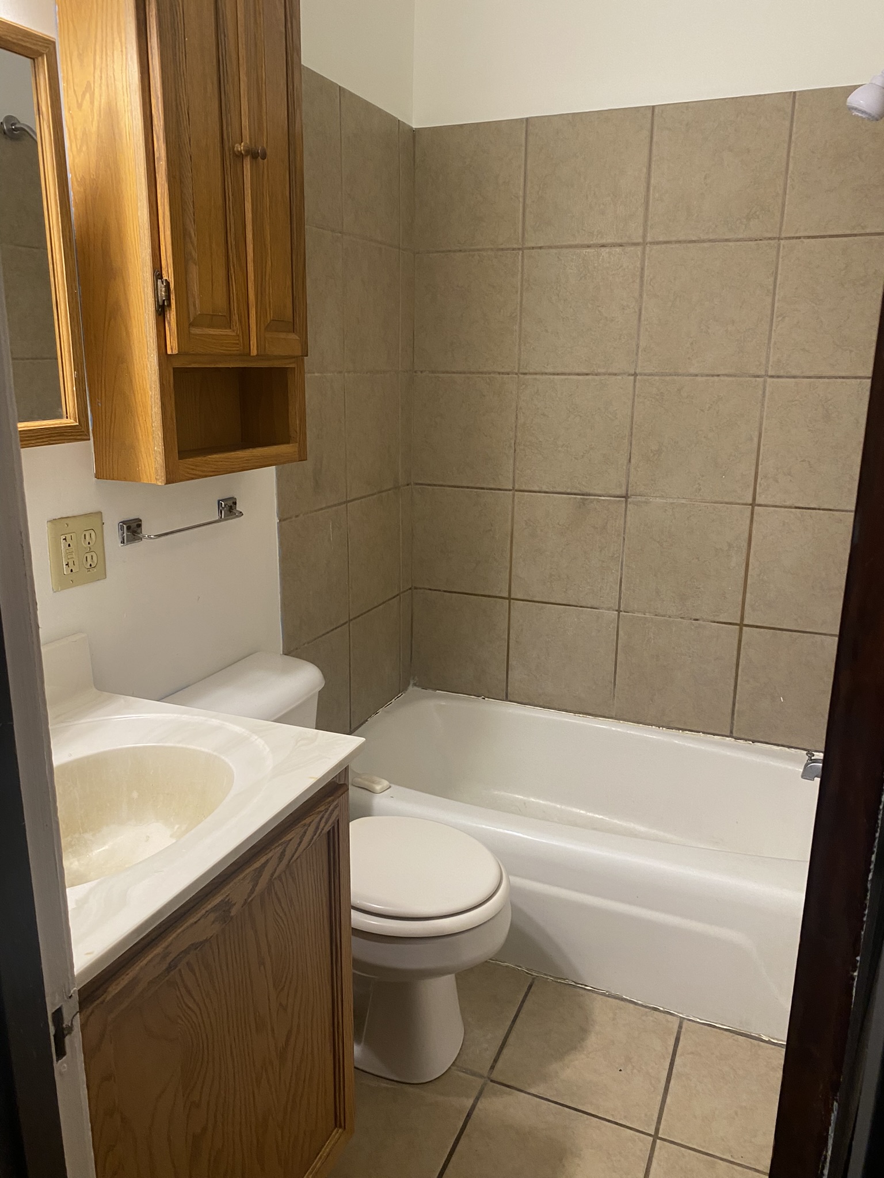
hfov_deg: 53.1
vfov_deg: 67.3
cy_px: 589
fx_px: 885
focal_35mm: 26
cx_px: 442
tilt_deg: -13.1
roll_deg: +0.1
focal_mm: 4.25
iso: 125
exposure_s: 1/60
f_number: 1.8
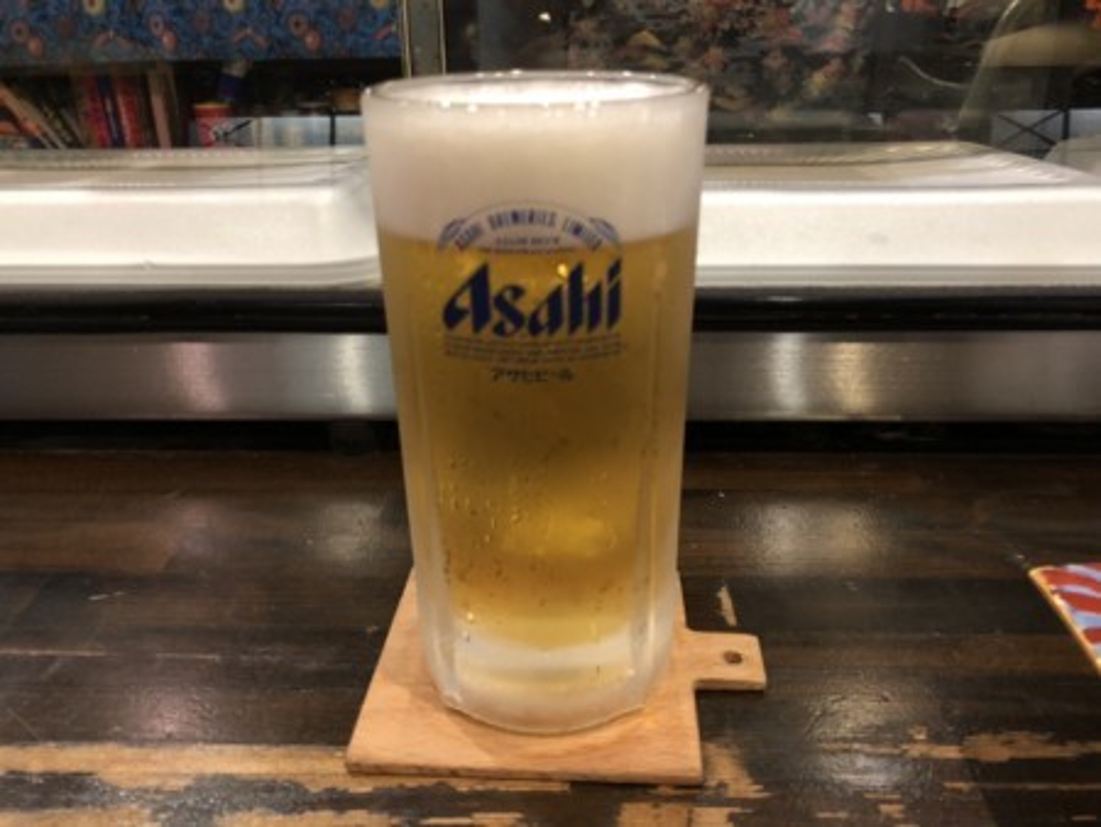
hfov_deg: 63.4
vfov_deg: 49.8
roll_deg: +1.0
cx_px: 550
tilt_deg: -23.2
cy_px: 414
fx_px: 891
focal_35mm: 28
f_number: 1.8
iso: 100
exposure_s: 1/4
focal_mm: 4
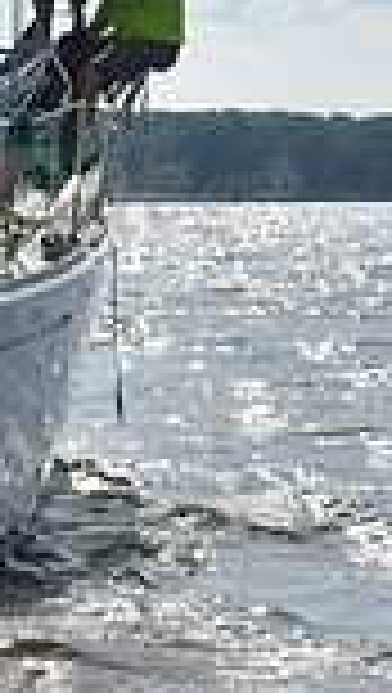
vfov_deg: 7.8
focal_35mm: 276
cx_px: -568
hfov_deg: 4.3
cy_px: 70
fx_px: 5083
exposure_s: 1/1250
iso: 320
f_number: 10
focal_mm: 70
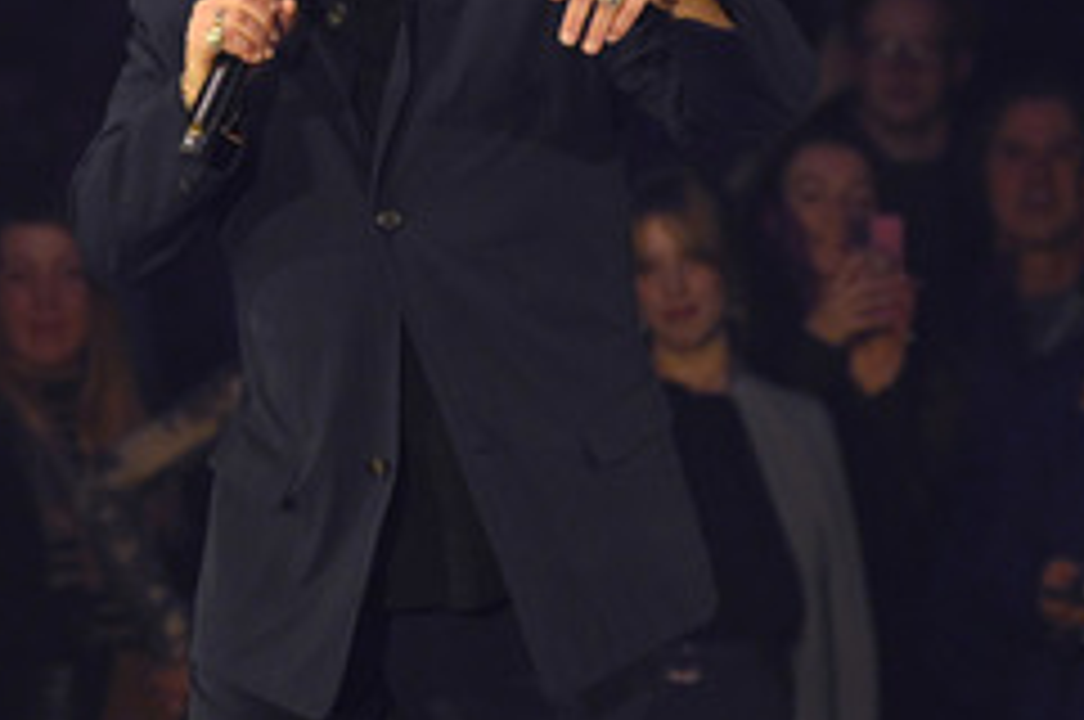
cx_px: 367
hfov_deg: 3.9
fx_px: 15787
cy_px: 266
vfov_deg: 2.6
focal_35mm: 525
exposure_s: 1/640
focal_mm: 280
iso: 6400
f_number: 5.6
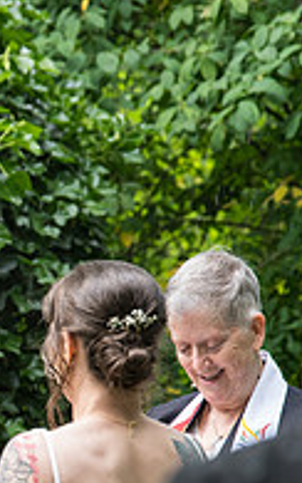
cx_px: -89
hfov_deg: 6.2
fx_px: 2790
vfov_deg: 9.9
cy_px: 370
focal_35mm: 212
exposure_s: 1/400
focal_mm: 70
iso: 1000
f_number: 4
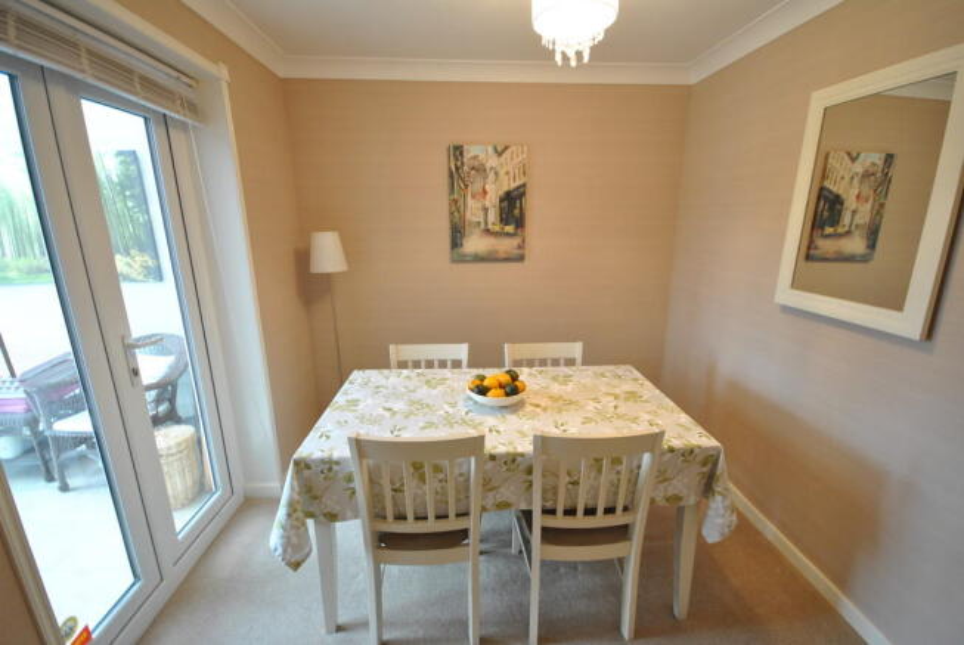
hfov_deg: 100.3
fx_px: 402
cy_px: 322
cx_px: 482
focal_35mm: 15
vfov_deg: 77.5
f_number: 4
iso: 400
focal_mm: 10
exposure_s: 1/15
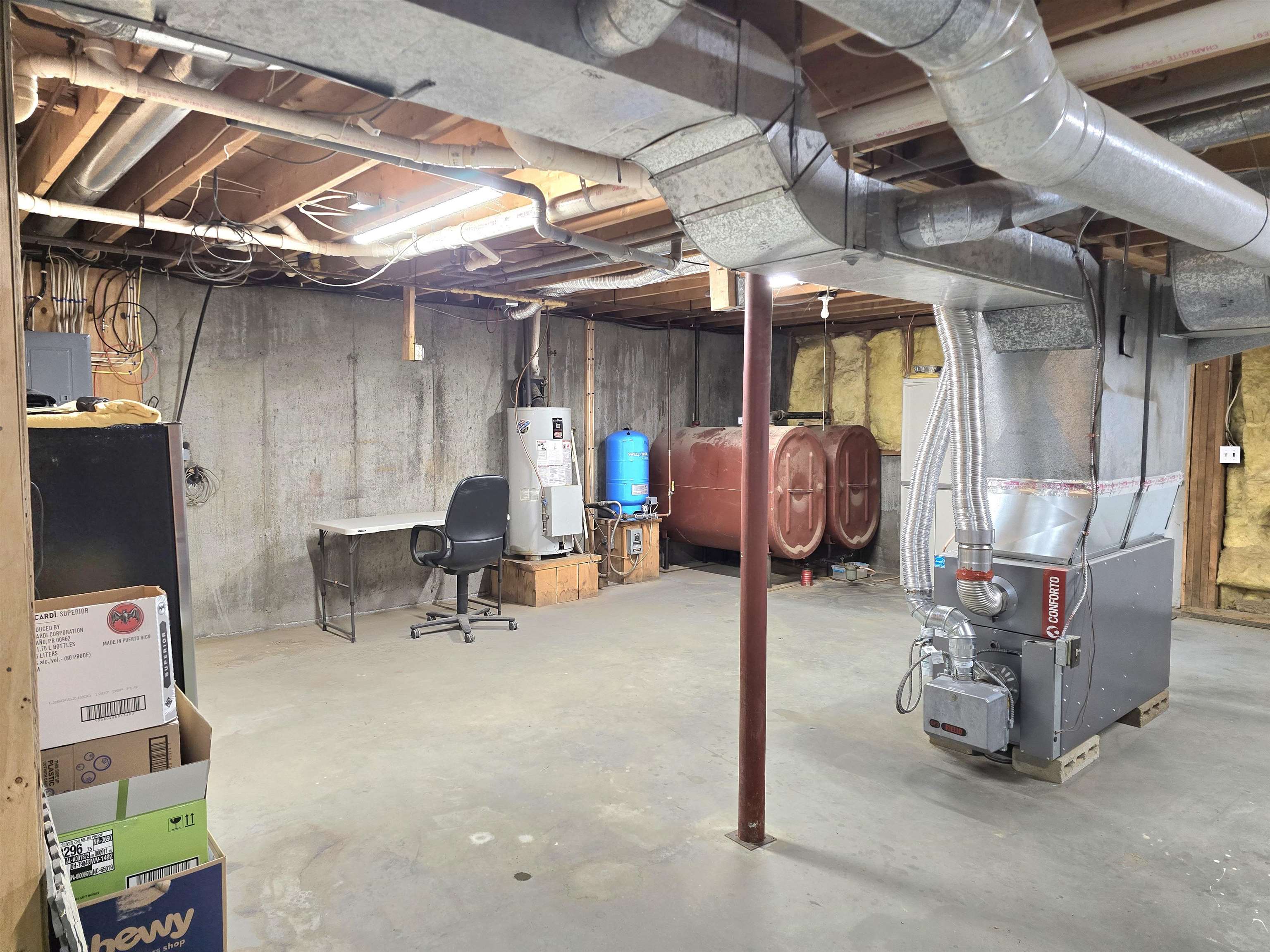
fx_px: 844
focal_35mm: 23
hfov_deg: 73.9
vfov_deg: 58.9
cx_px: 635
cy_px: 476
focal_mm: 6.3
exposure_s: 1/120
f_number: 1.7
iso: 640
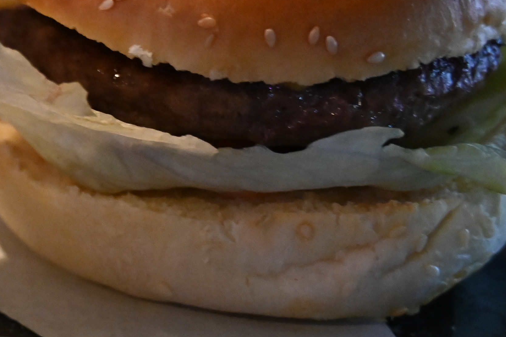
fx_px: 1489
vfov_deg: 12.9
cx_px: -94
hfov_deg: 18.3
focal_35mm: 106
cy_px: 176
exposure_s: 1/60
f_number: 4
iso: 5000
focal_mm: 29
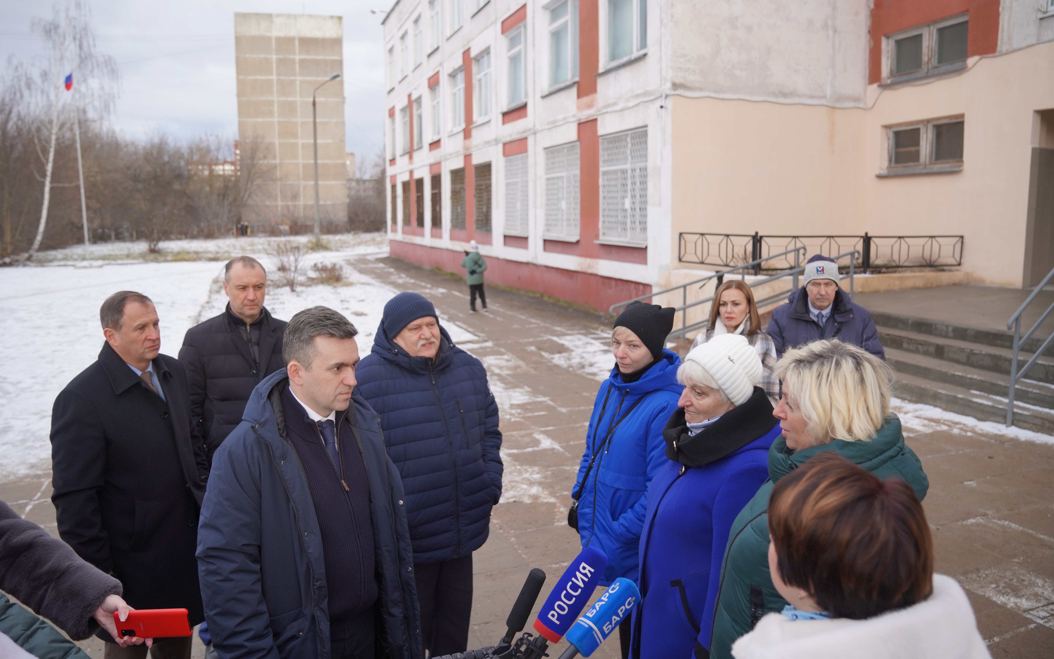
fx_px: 718
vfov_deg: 49.2
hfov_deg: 72.5
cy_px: 300
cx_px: 516
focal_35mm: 25
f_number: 3.2
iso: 500
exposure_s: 1/640
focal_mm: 24
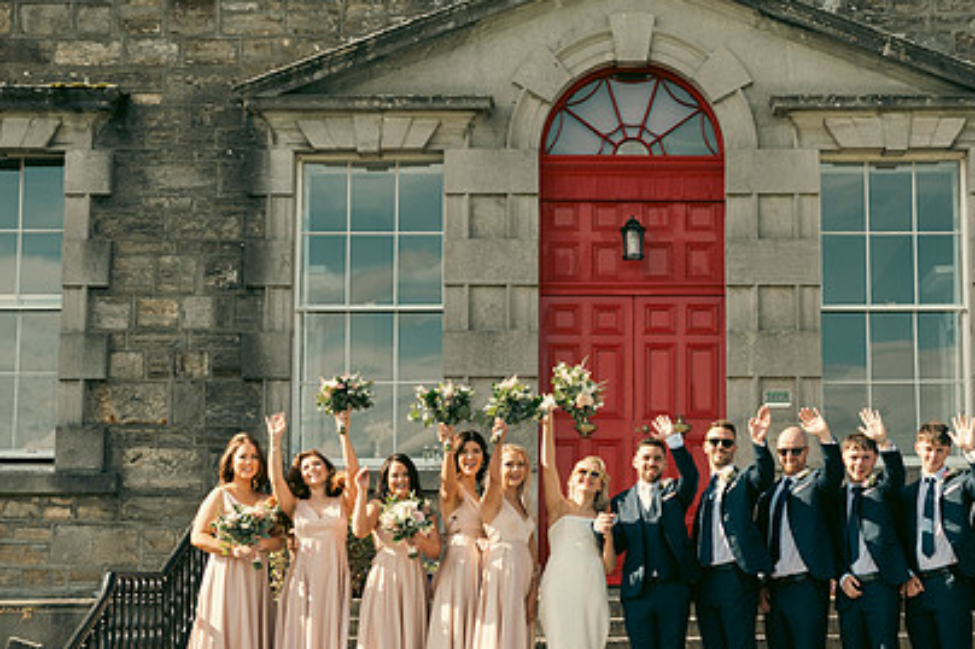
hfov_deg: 25.5
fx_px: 2139
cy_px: 361
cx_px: 649
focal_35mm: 79
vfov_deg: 17.3
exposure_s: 1/320
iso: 160
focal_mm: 55
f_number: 5.6
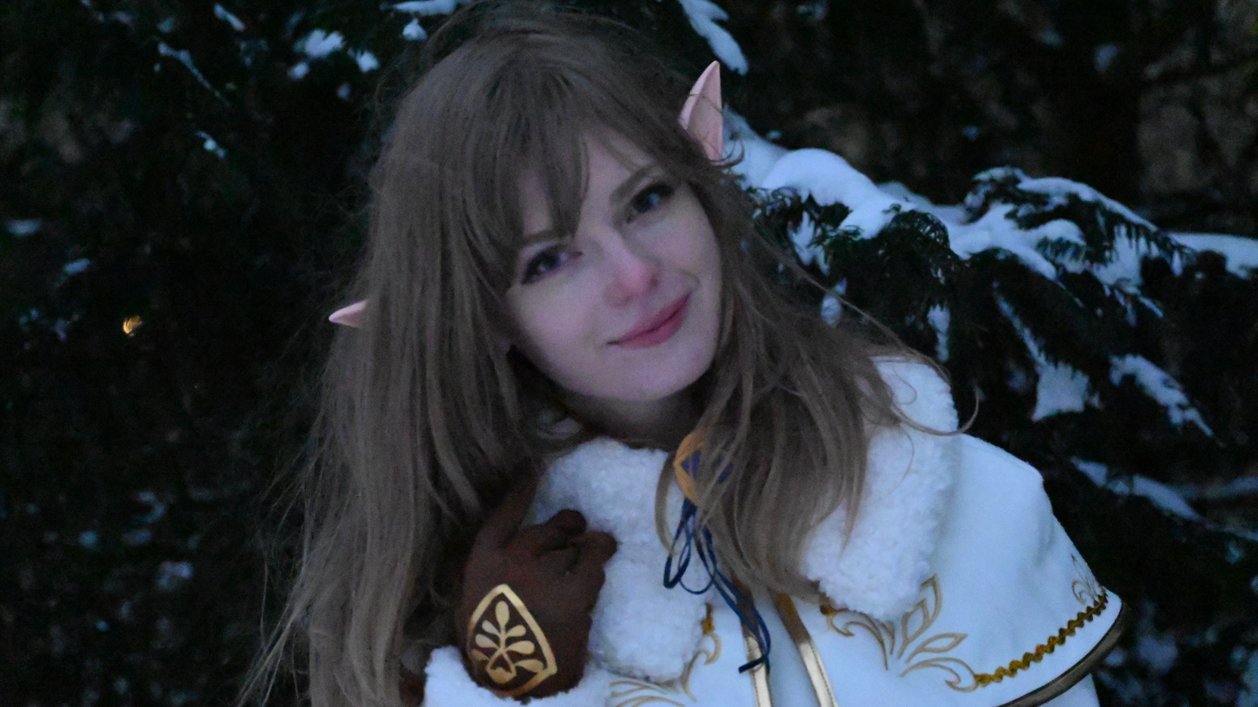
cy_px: 351
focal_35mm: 107
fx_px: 3569
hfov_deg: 20.0
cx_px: 629
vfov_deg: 11.3
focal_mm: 68
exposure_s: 1/80
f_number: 4.8
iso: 51200
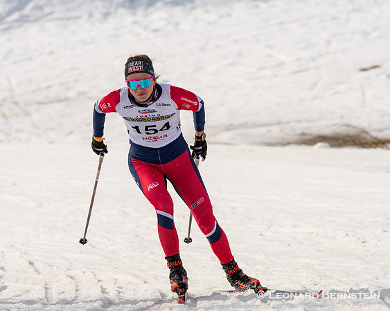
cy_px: 156
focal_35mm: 507
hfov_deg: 3.8
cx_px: 192
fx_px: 5848
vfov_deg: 3.1
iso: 400
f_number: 7.1
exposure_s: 1/2000
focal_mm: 300
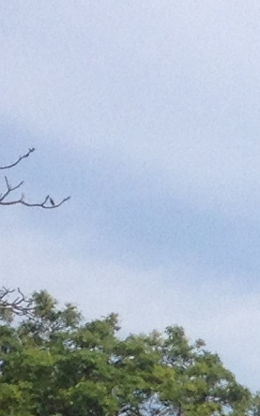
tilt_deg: -2.0
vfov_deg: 7.3
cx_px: 486
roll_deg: +0.6
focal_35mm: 273
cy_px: 929
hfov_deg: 4.7
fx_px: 3099
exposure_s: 1/3067
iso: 50
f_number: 2.4
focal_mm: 4.28
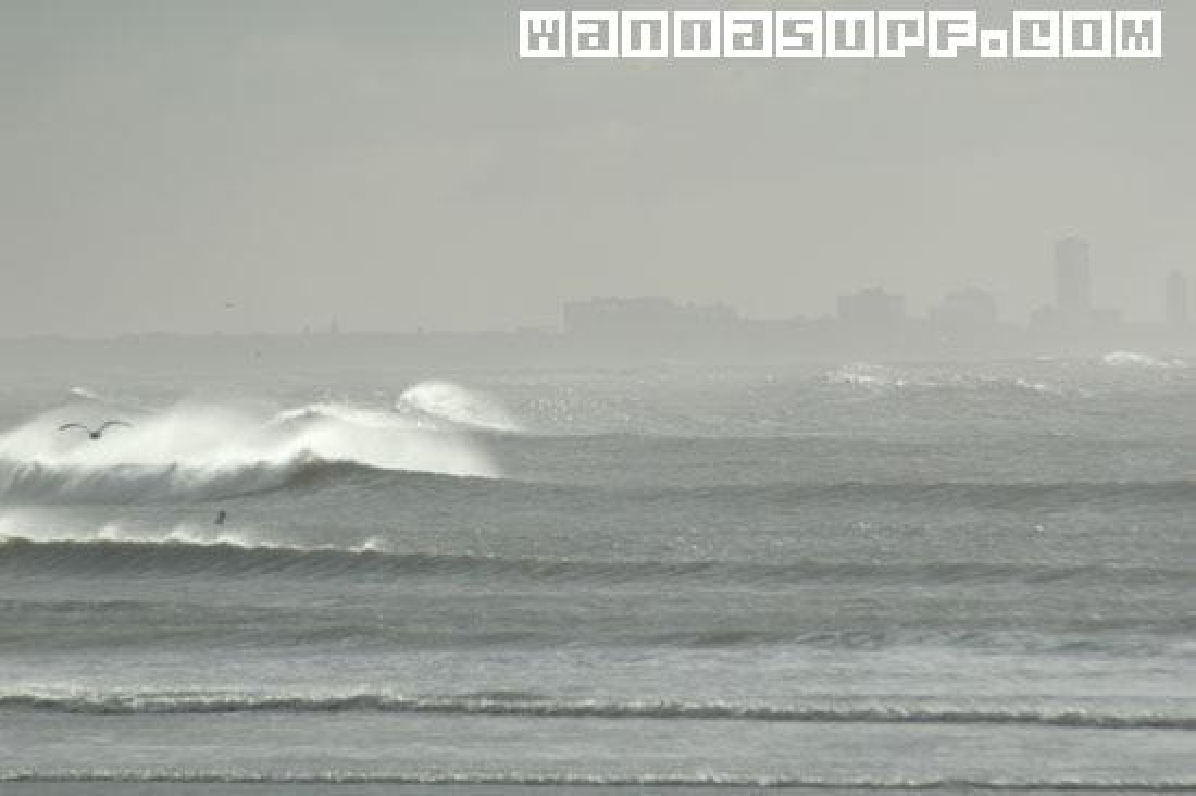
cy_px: 398
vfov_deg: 3.1
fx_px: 14940
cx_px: 598
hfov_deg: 4.6
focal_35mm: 450
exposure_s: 1/3200
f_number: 7.1
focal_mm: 300
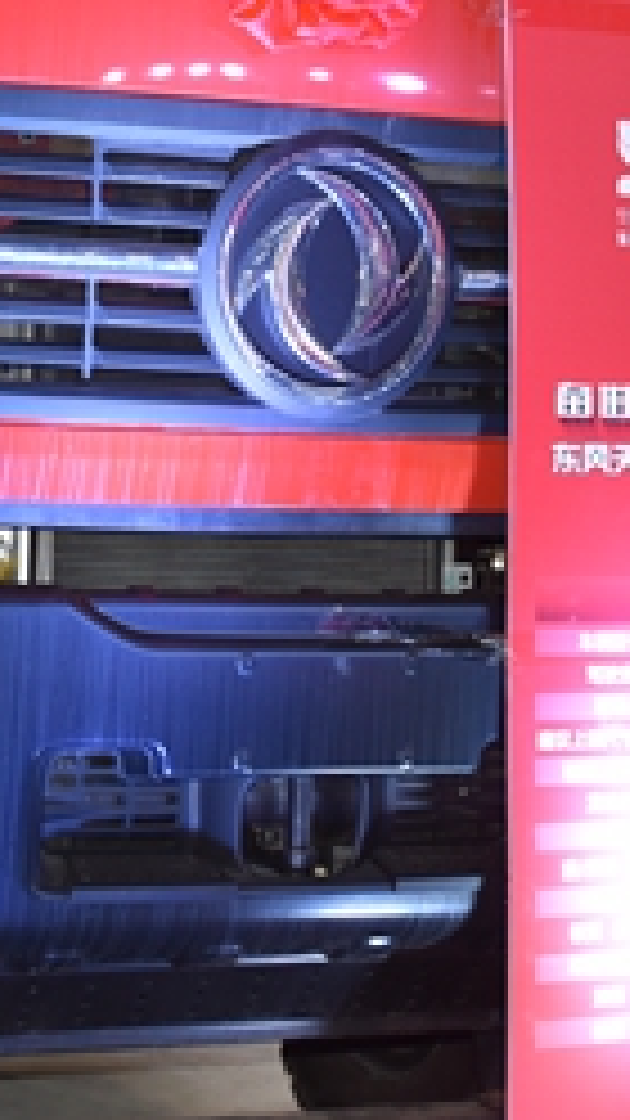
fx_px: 2822
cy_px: 173
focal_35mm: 95
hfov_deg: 12.7
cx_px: 140
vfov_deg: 22.1
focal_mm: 27
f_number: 5
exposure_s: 1/100
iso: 800
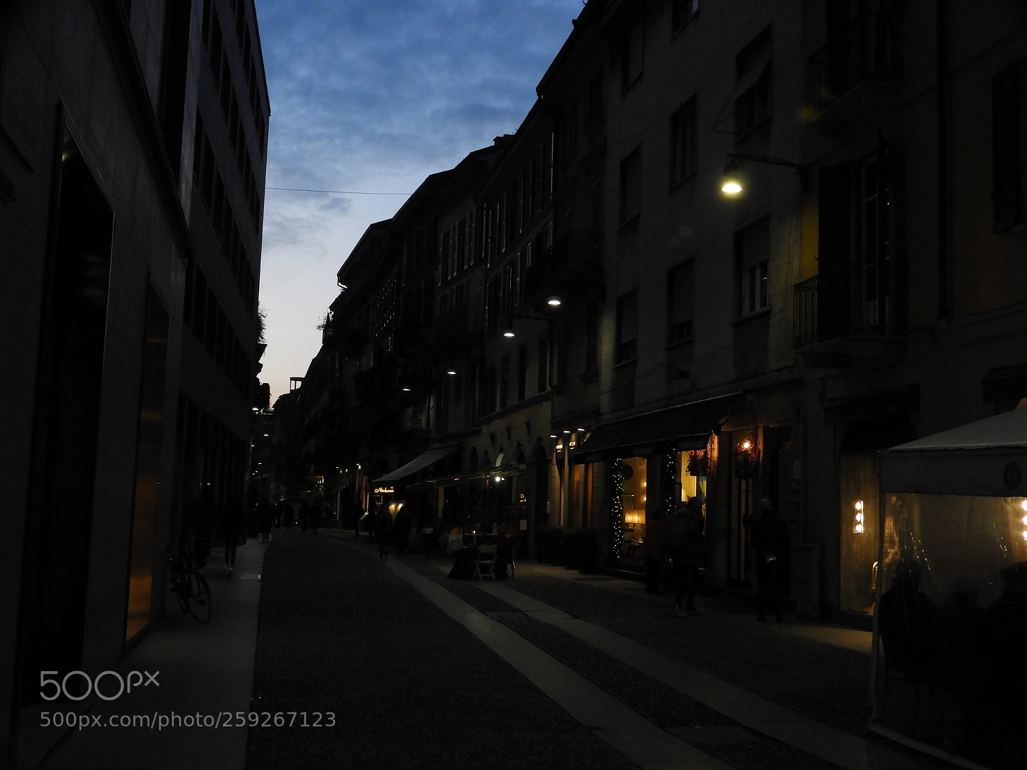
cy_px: 385
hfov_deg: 46.8
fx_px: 1187
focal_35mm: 40
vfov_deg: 36.0
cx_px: 514
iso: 400
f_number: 3.8
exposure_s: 1/30
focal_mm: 7.2
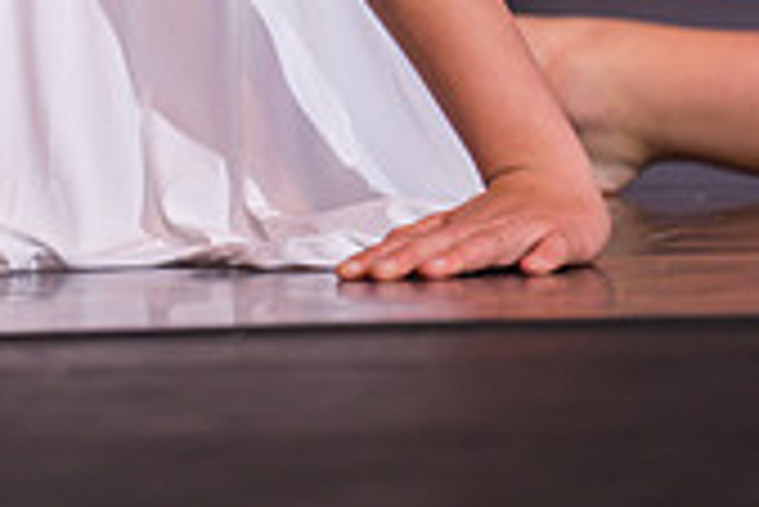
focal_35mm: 393
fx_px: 8293
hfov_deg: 5.2
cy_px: -498
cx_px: 130
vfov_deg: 3.5
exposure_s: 1/500
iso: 400
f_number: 2.8
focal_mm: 148
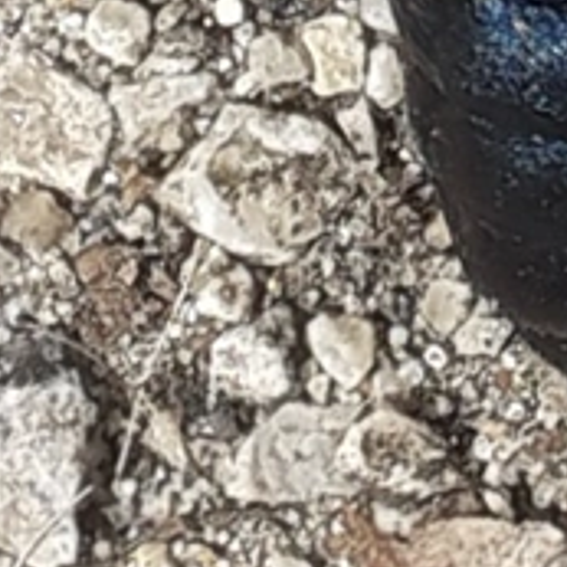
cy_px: -285
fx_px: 1631
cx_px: 611
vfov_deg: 17.7
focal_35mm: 88
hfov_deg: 19.0
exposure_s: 1/1667
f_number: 1.9
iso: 40
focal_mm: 3.6
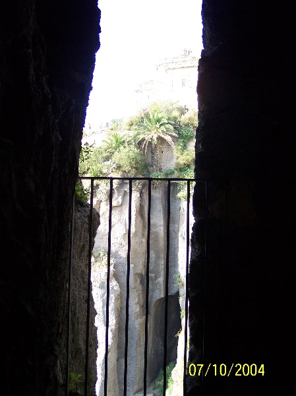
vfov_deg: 49.0
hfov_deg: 37.7
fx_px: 434
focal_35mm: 38
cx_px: 148
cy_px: 198
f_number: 2.8
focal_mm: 8
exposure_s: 1/180
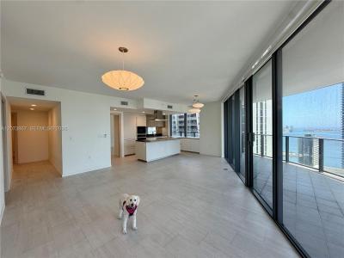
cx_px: 172
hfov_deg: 102.1
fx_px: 139
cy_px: 129
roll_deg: +0.7
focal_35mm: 14
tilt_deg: -0.5
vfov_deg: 85.7
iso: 50
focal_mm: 2.22
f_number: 2.2
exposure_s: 1/120
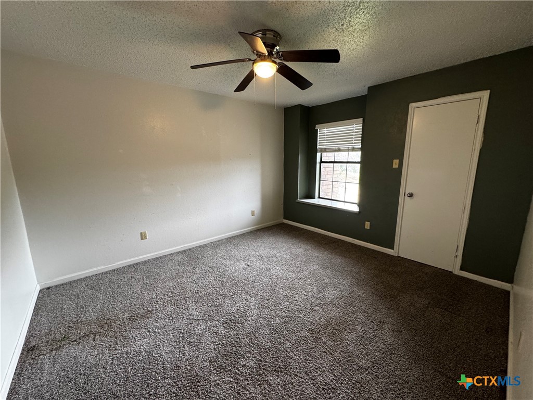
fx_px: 216
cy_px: 200
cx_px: 266
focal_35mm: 14
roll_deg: -0.5
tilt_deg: -9.4
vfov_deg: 85.7
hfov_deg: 102.1
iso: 250
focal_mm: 2.22
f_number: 2.2
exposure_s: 1/60
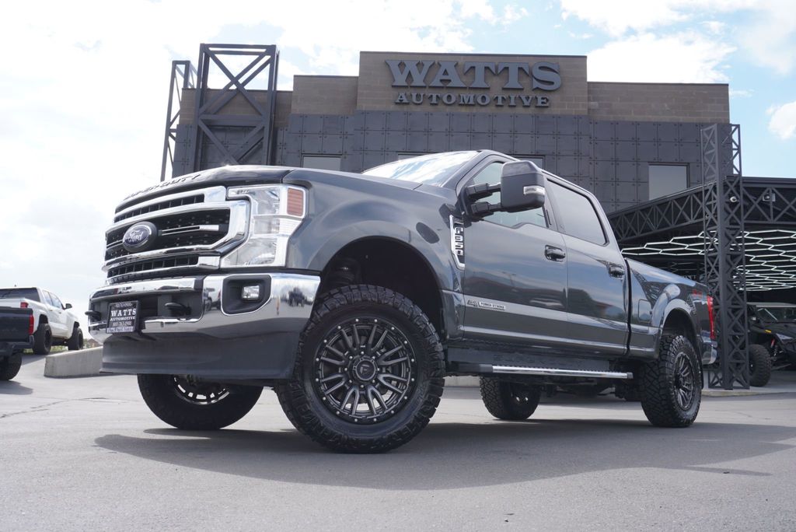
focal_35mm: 33
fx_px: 730
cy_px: 266
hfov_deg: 57.2
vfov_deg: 40.0
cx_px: 398
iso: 100
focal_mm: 22
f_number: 6.3
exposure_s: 1/160
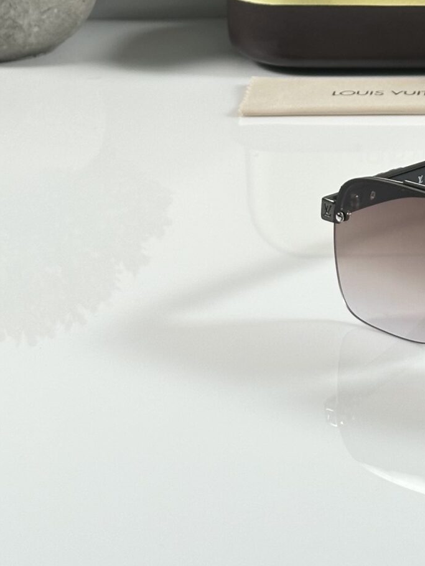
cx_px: 526
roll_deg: +0.0
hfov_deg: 10.8
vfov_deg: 14.2
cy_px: -105
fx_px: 2209
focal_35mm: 135
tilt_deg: -11.1
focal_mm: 6.86
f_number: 1.78
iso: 100
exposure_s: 1/100
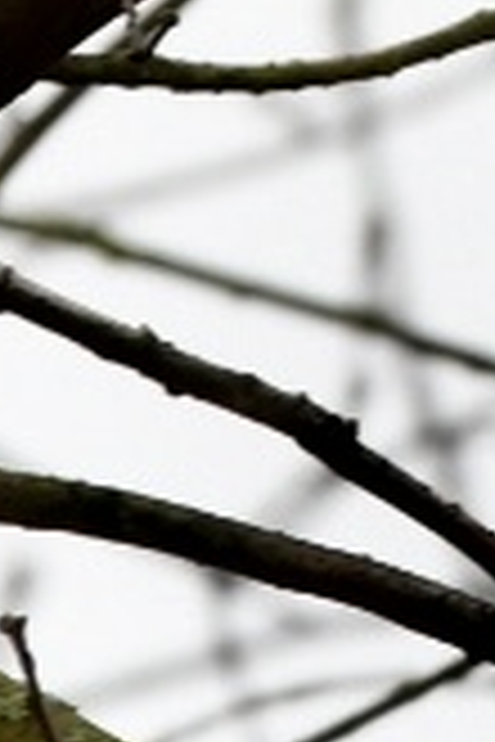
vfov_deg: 1.3
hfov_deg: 0.9
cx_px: 632
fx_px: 31616
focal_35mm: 1533
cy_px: -897
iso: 320
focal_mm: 210
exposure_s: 1/250
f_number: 5.6
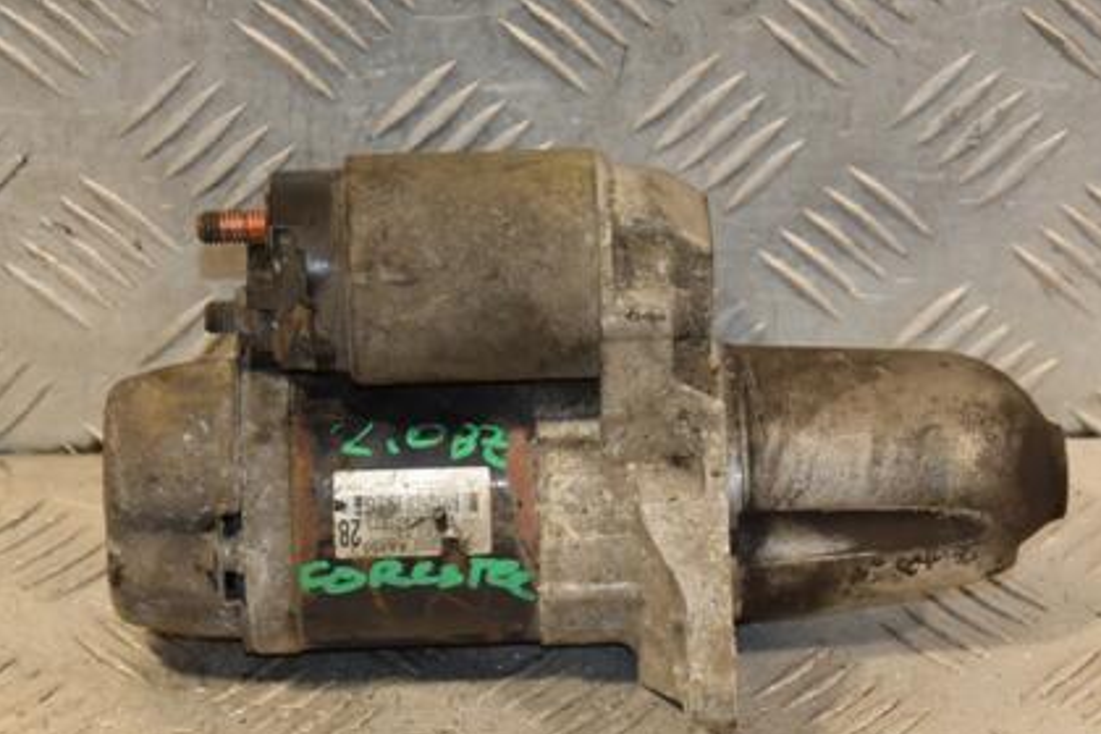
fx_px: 4587
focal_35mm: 150
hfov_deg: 13.7
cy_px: 435
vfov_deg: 9.1
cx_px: 613
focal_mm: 70
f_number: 5.3
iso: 800
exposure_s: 1/160
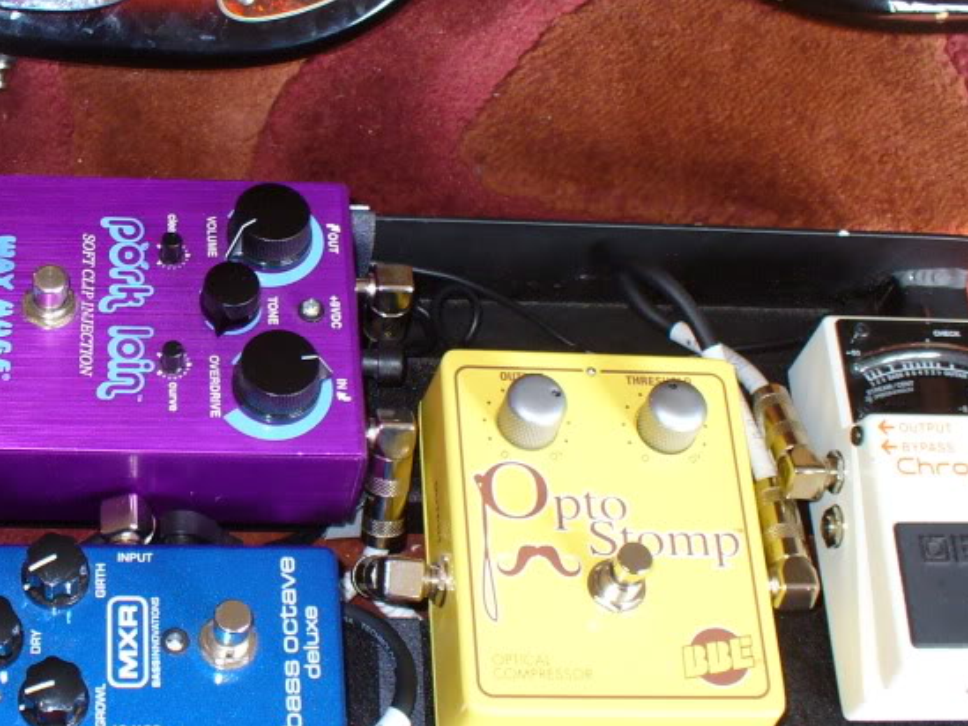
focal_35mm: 69
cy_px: 337
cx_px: 243
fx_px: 1930
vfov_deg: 21.3
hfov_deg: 27.8
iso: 100
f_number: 2.8
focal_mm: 6.1
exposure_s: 1/60
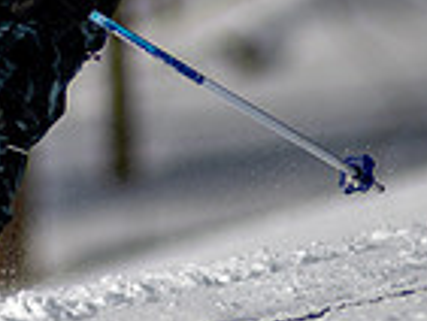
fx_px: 21926
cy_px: -26
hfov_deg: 1.1
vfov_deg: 0.8
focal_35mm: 1776
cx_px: -106
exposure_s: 1/8000
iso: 100
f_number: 2.8
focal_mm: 300
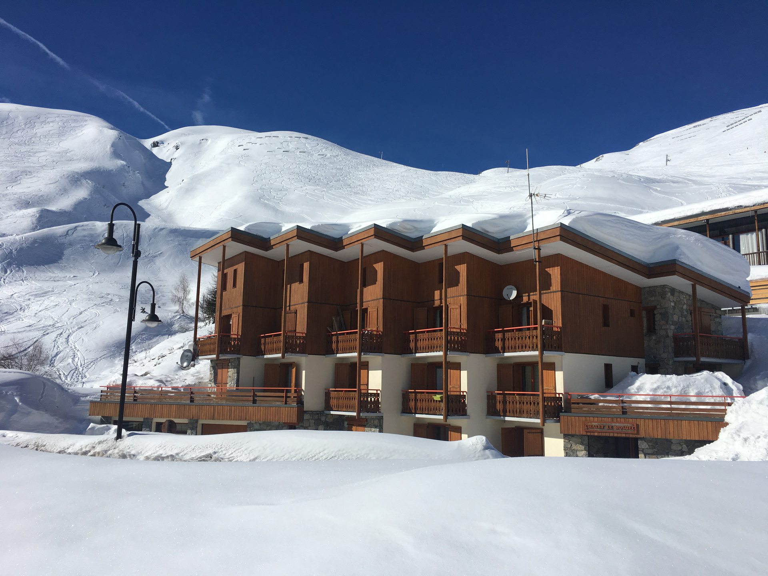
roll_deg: -0.8
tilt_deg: +9.0
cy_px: 288
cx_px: 384
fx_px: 643
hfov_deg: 61.7
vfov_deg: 48.2
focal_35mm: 29
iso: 25
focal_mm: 4.15
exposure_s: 1/4525
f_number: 2.2
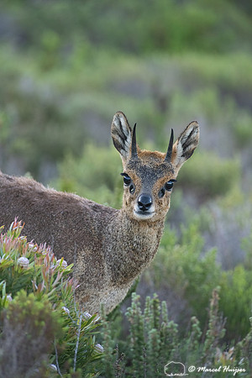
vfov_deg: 3.4
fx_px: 6300
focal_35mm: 600
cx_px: 126
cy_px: 189
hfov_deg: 2.3
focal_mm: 600
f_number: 5.6
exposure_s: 1/200
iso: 2000
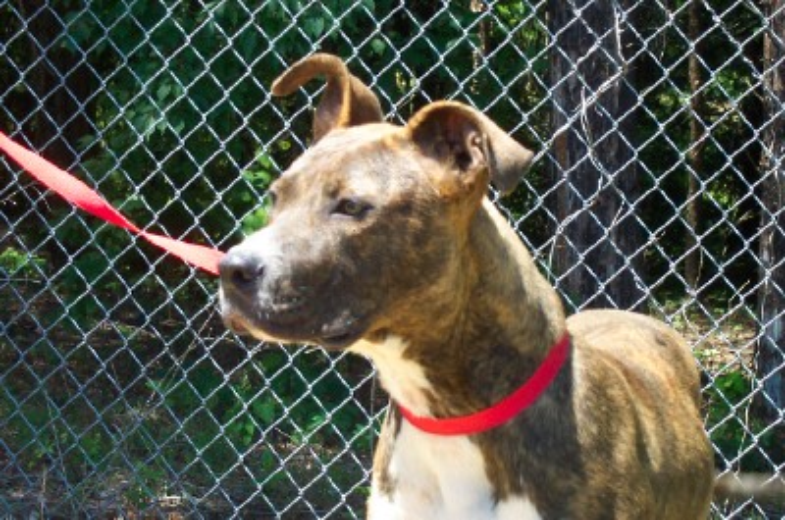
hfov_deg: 19.5
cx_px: 392
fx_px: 2285
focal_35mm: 105
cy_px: 260
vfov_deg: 13.0
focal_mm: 21.2
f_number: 4.7
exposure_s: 1/180
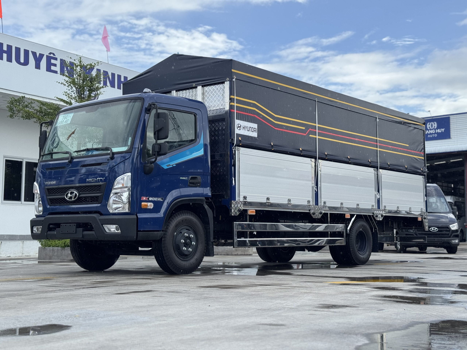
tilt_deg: +4.9
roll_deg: +0.0
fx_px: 648
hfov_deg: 39.7
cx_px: 234
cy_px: 175
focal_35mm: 48
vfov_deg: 30.3
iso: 64
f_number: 1.78
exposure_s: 1/1818
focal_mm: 6.76
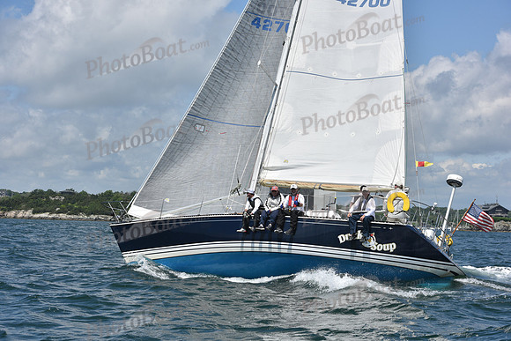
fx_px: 994
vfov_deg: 19.5
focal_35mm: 70
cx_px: 256
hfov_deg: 28.8
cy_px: 170
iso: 250
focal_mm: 70
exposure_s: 1/1250
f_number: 9
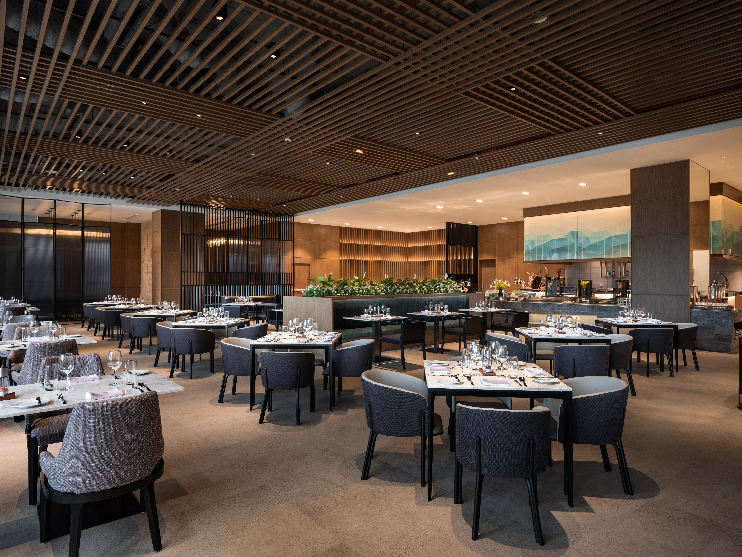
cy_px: 278
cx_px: 371
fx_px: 450
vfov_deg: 63.4
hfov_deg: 79.0
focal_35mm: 21
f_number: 8
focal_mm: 26.7
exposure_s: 1/5
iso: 200
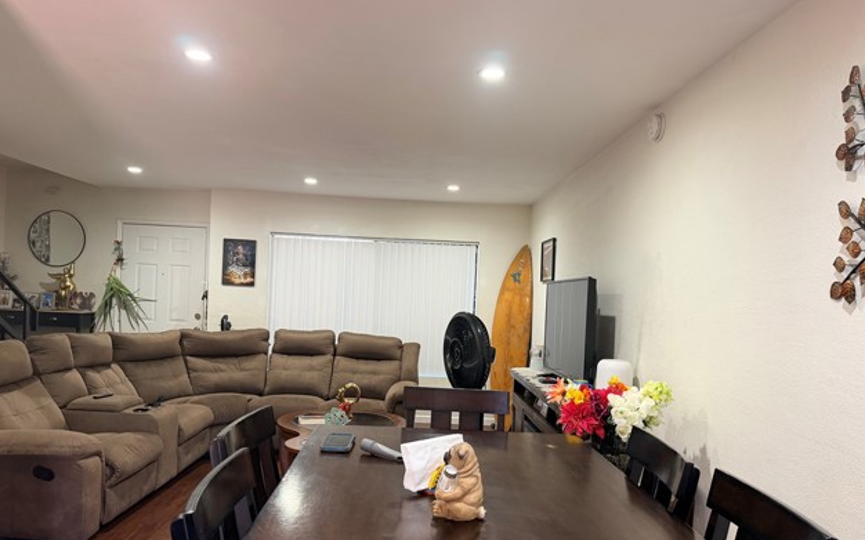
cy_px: 304
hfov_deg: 70.4
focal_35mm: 26
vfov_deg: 47.5
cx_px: 432
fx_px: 613
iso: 200
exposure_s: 1/60
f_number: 1.78
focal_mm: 6.76
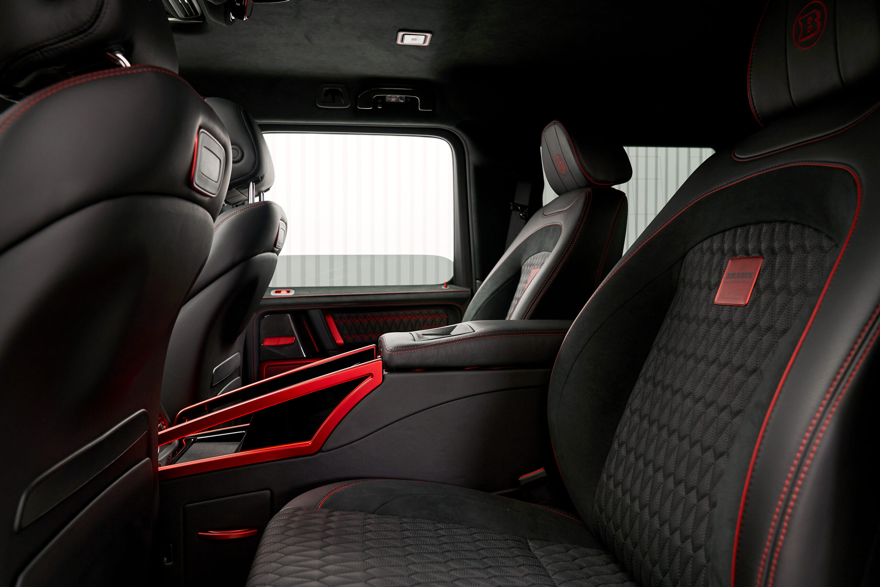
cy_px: 294
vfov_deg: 53.1
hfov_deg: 73.7
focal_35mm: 24
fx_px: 587
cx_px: 440
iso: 500
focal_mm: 24
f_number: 5.6
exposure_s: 1/50
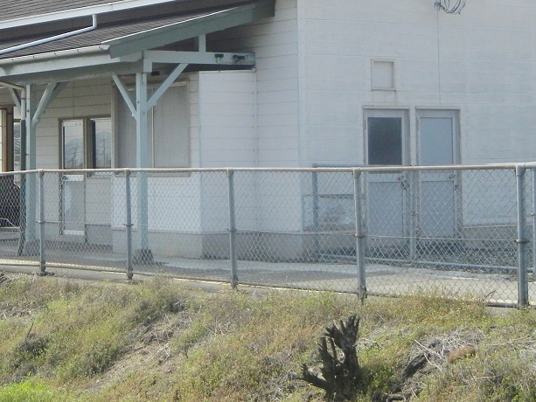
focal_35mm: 106
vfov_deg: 13.9
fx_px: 1642
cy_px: 74
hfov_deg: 18.4
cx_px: 135
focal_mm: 9.3
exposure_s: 1/305
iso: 160
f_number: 7.8
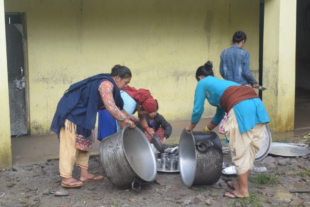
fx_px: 594
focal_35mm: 69
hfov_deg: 29.2
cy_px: 104
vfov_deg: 19.7
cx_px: 155
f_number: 16
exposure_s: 1/100
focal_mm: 46
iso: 800
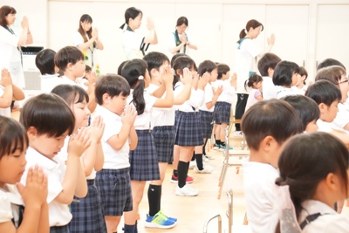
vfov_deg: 16.6
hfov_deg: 24.6
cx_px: 174
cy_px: 116
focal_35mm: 82
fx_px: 800
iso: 8000
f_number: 6.3
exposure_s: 1/320
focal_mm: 55
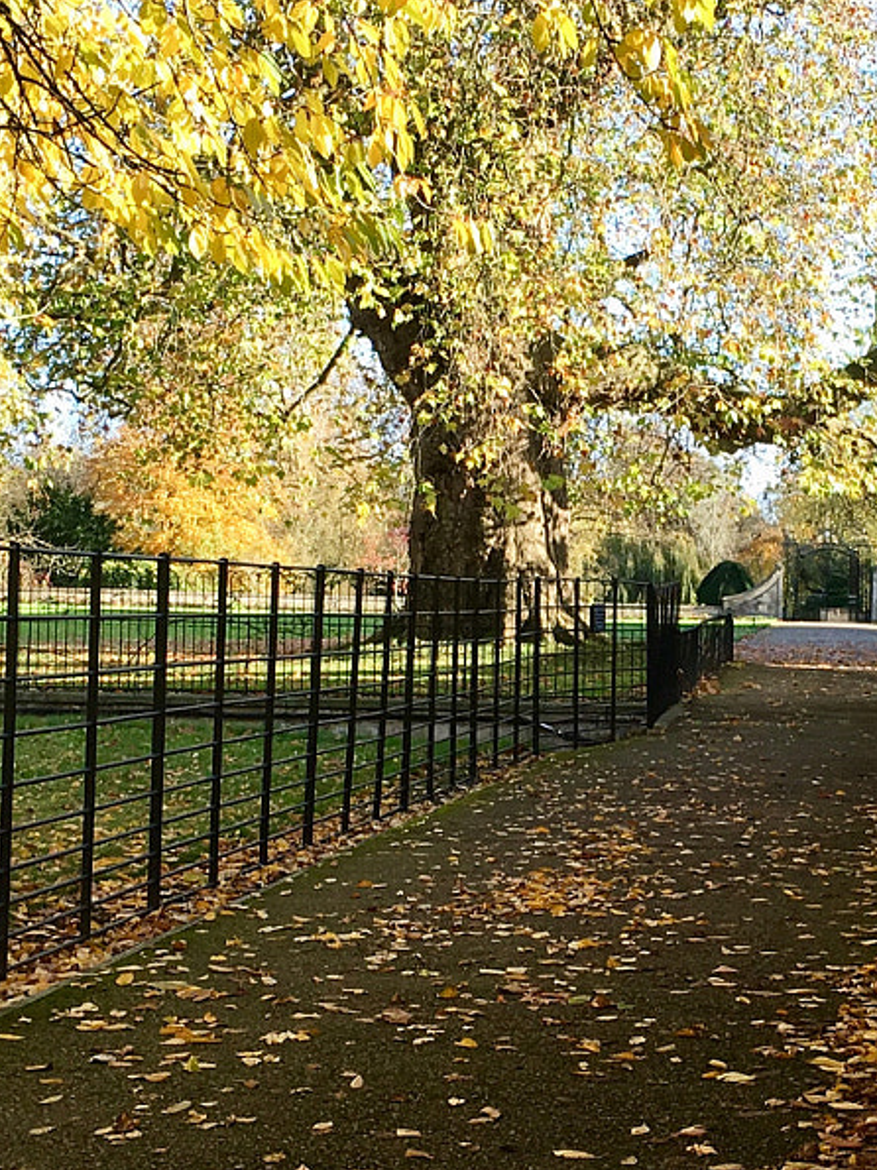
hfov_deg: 18.7
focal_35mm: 78
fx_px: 2636
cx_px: 710
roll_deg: +1.2
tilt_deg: -0.4
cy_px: 598
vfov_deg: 25.0
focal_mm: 4.15
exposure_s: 1/220
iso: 25
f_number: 2.2
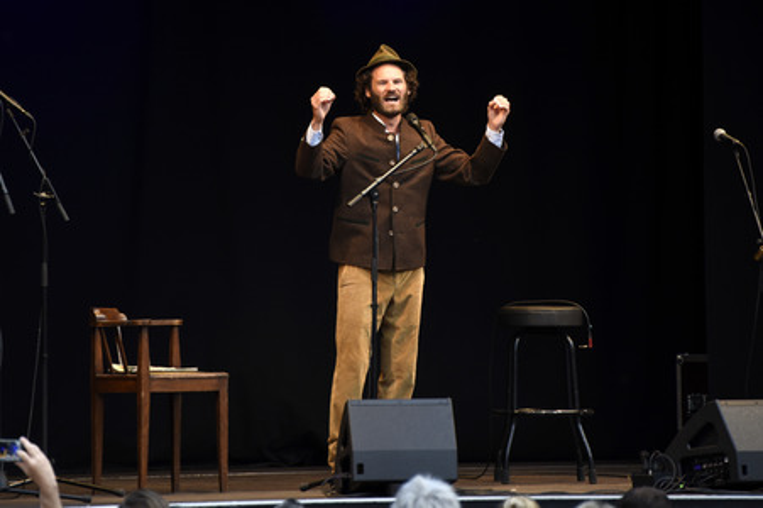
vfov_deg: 4.6
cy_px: 254
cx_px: 382
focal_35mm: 300
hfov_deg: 6.9
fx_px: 6354
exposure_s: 1/125
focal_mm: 300
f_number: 6.3
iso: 800
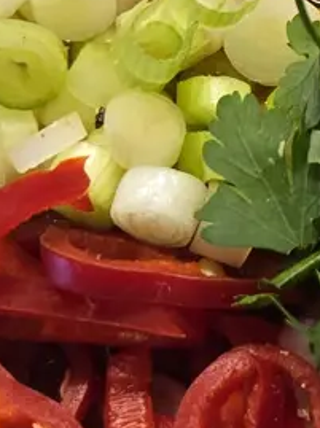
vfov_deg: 14.4
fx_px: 1693
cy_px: 103
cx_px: 605
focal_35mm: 137
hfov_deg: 10.1
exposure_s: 1/100
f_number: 1.8
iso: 500
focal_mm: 5.4
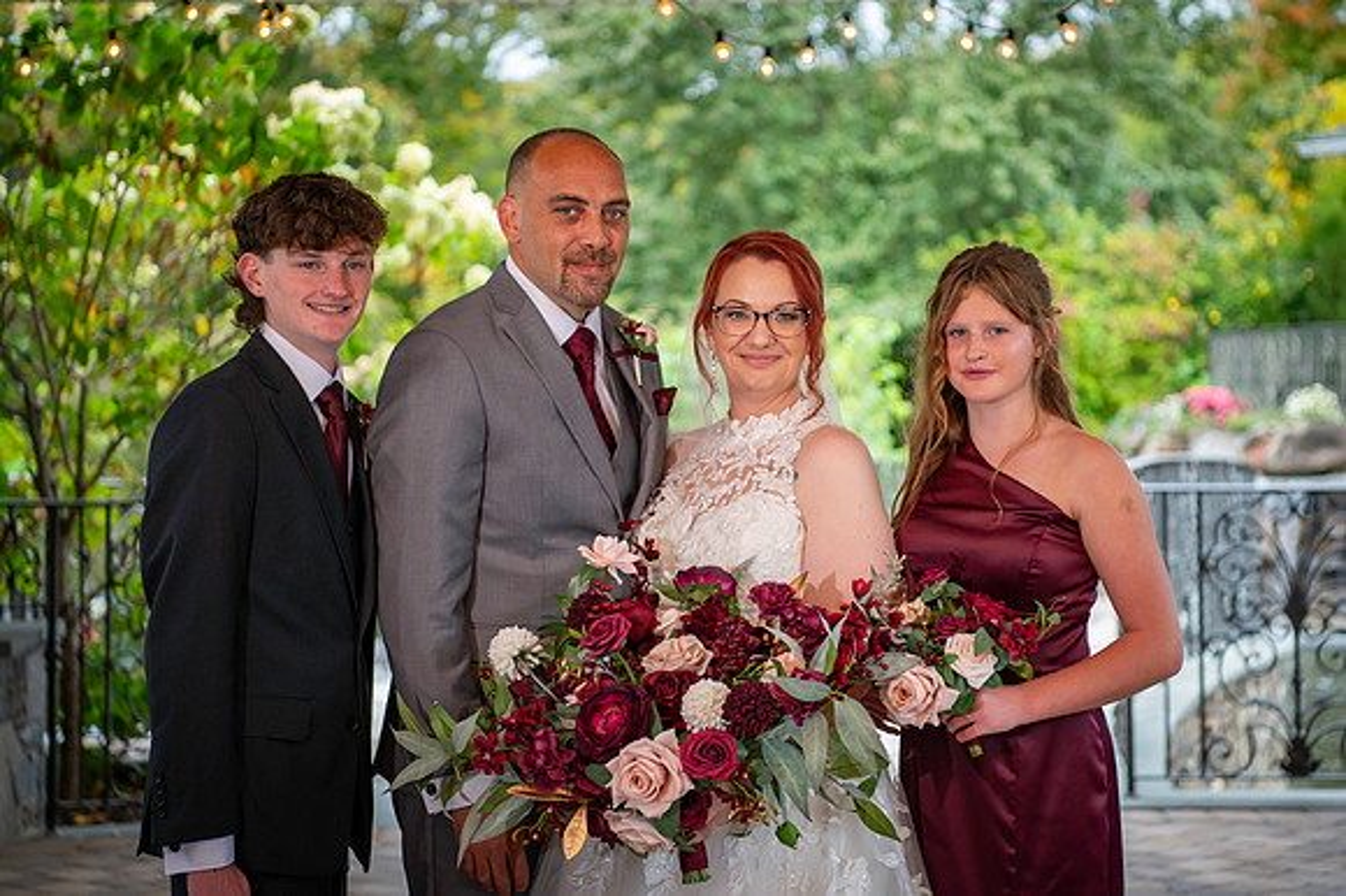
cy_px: 383
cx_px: 774
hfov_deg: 24.3
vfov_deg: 16.3
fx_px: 3120
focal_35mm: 84
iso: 800
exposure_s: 1/640
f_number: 2.8
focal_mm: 70
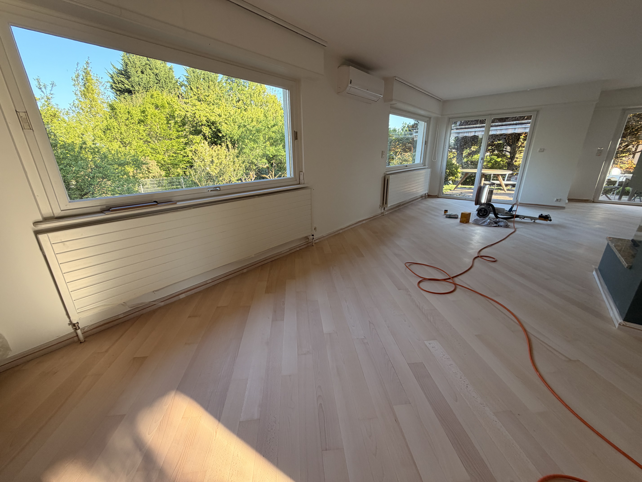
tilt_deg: -19.2
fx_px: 260
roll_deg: +1.1
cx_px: 321
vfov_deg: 85.7
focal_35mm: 14
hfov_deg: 102.1
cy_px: 241
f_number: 2.2
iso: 100
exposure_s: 1/121
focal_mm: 2.22
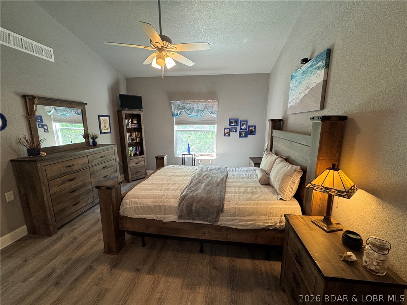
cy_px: 152
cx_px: 204
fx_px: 165
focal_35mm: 14
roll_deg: -0.6
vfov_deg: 85.7
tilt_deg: -11.3
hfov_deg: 102.1
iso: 160
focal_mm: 2.22
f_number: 2.2
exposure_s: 1/60
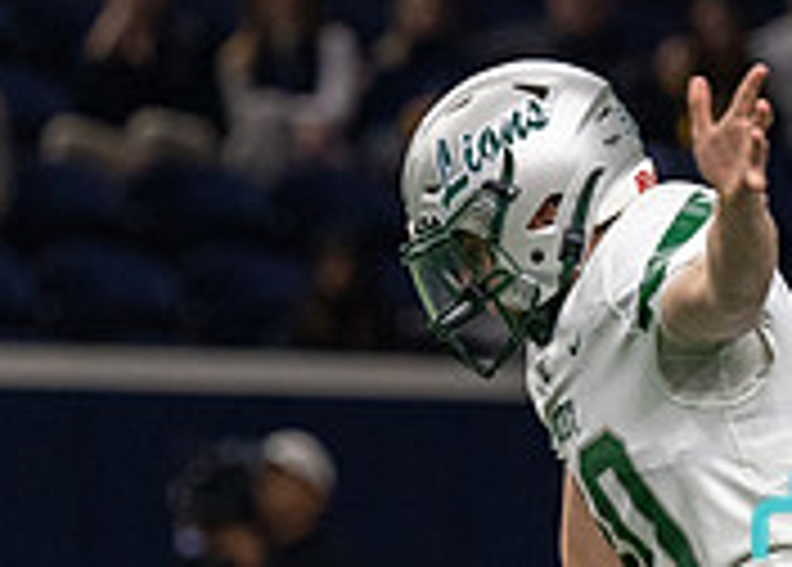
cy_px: 603
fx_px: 21003
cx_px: 755
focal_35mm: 933
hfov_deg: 2.2
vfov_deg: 1.5
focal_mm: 176
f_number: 2.8
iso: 2000
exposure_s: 1/1000
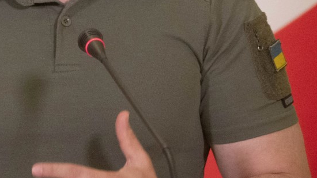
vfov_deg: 1.0
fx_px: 10143
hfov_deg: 1.8
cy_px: -33
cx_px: 47
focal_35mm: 1207
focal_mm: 391
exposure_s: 1/250
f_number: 5.6
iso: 6400
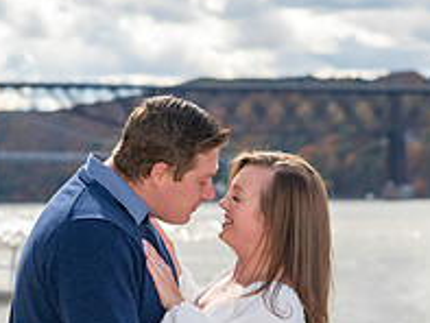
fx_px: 2511
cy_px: 231
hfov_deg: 9.8
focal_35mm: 202
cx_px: 186
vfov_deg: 7.4
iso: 1250
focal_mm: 70
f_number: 3.5
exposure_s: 1/8000
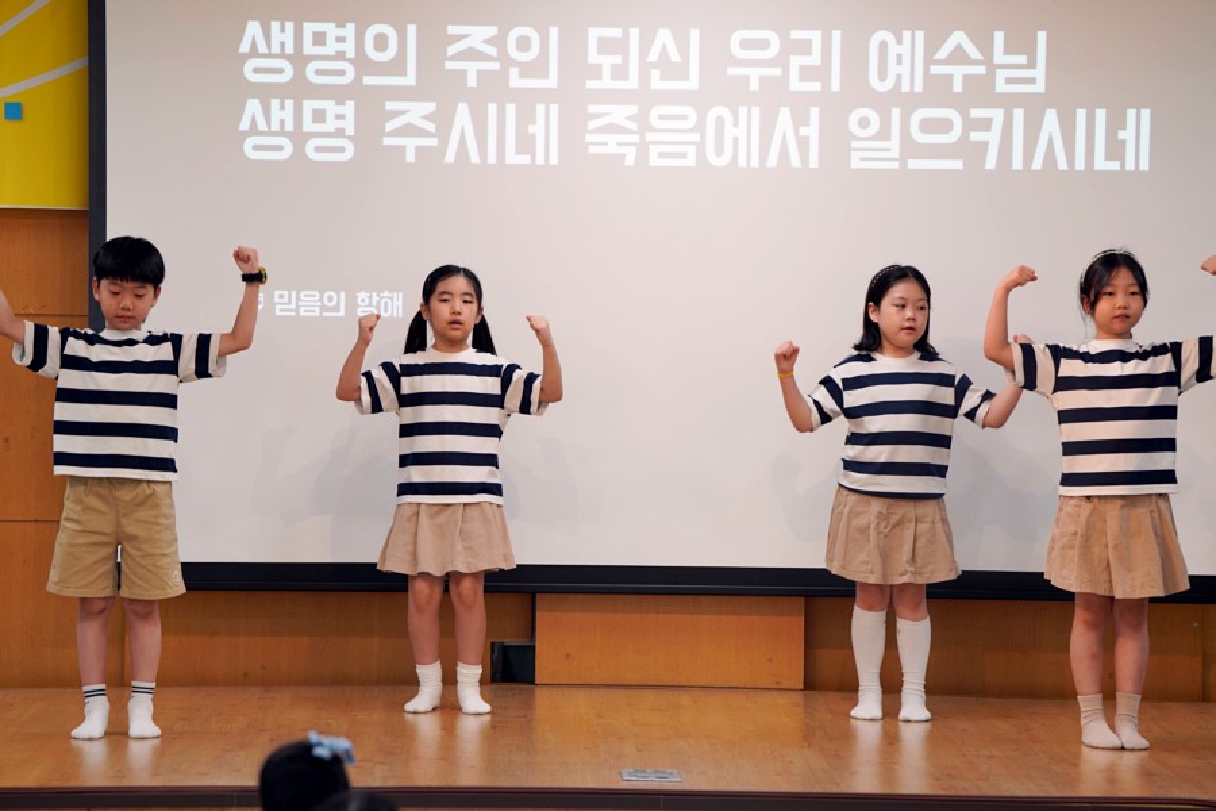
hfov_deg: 15.4
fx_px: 4492
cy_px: 406
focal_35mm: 133
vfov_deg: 10.3
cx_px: 608
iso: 640
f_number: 4
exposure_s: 1/160
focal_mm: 133
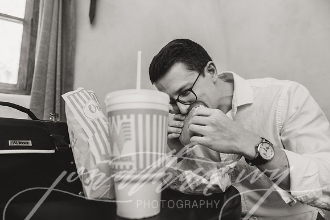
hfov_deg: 73.7
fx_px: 220
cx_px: 165
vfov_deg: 53.2
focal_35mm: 24
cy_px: 110
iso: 640
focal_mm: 24
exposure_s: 1/250
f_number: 3.2
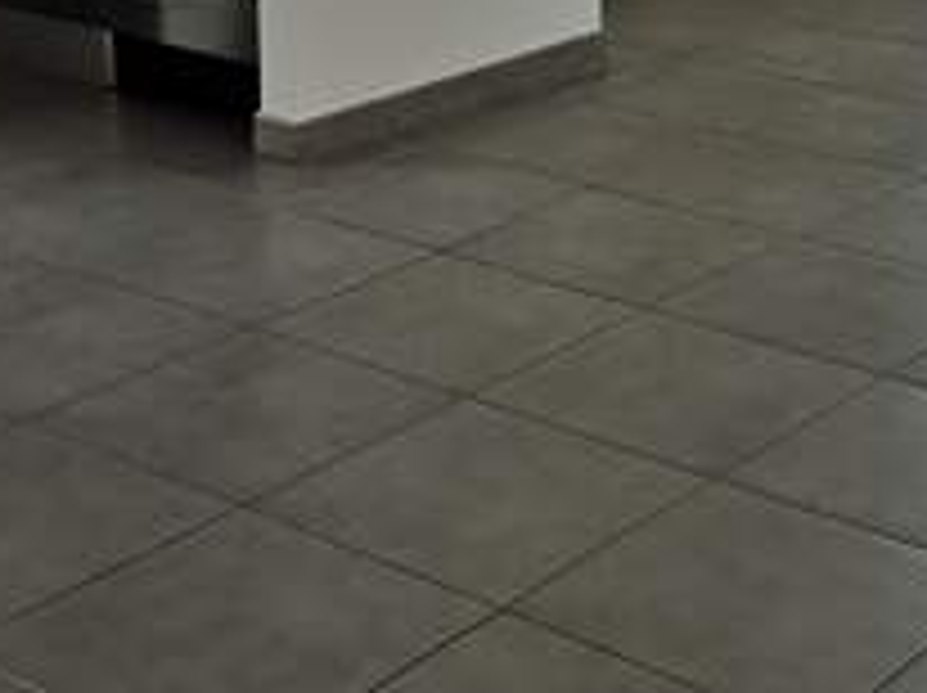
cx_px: 585
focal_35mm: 84
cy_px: -99
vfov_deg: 16.9
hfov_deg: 23.2
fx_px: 2247
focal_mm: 3.95
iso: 50
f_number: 1.8
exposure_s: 1/402
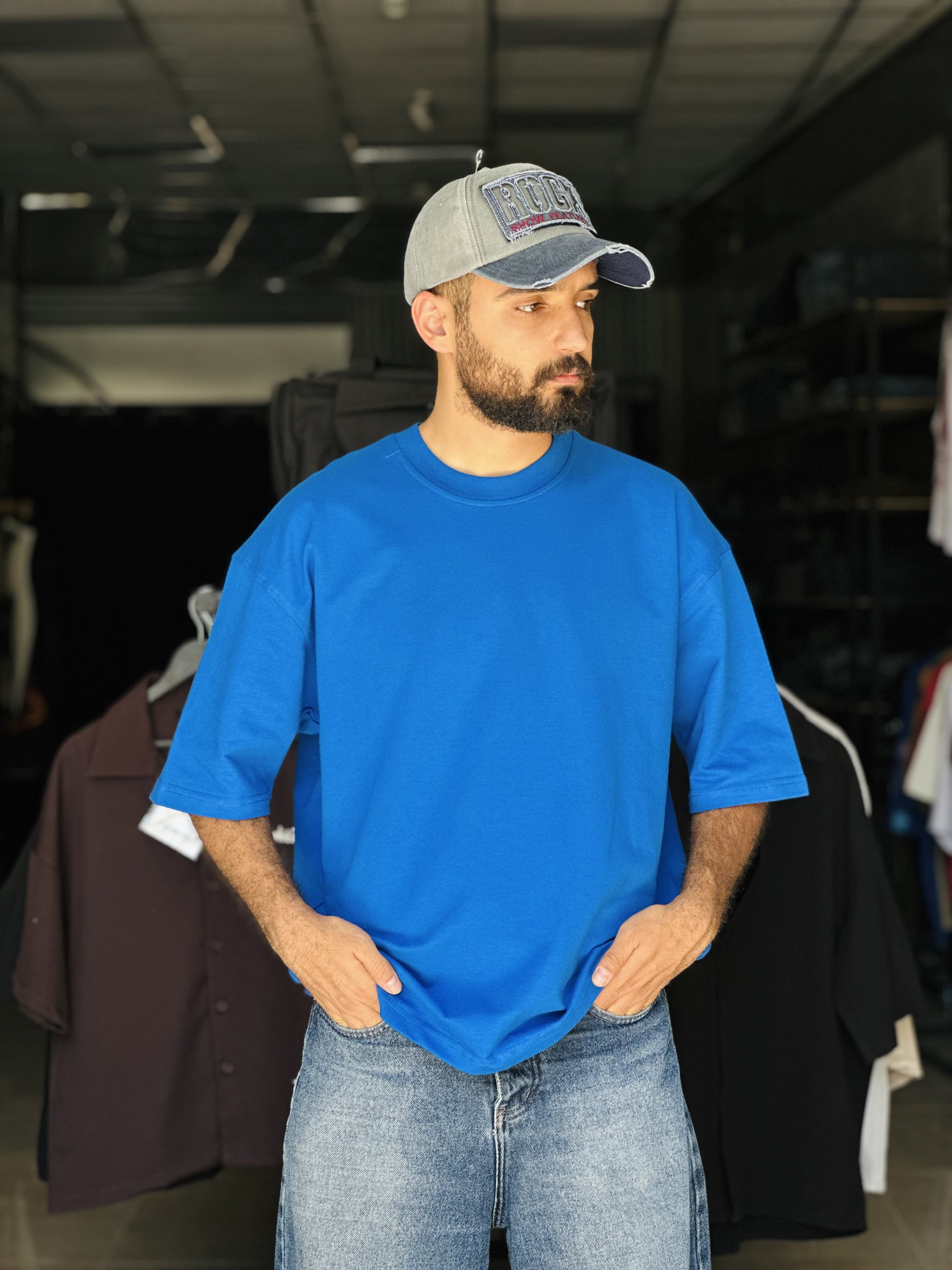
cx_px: 476
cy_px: 635
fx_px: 2824
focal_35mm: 77
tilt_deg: +0.7
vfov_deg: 25.3
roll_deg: +0.4
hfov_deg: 19.1
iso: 64
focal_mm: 9
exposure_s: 1/121
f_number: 2.8
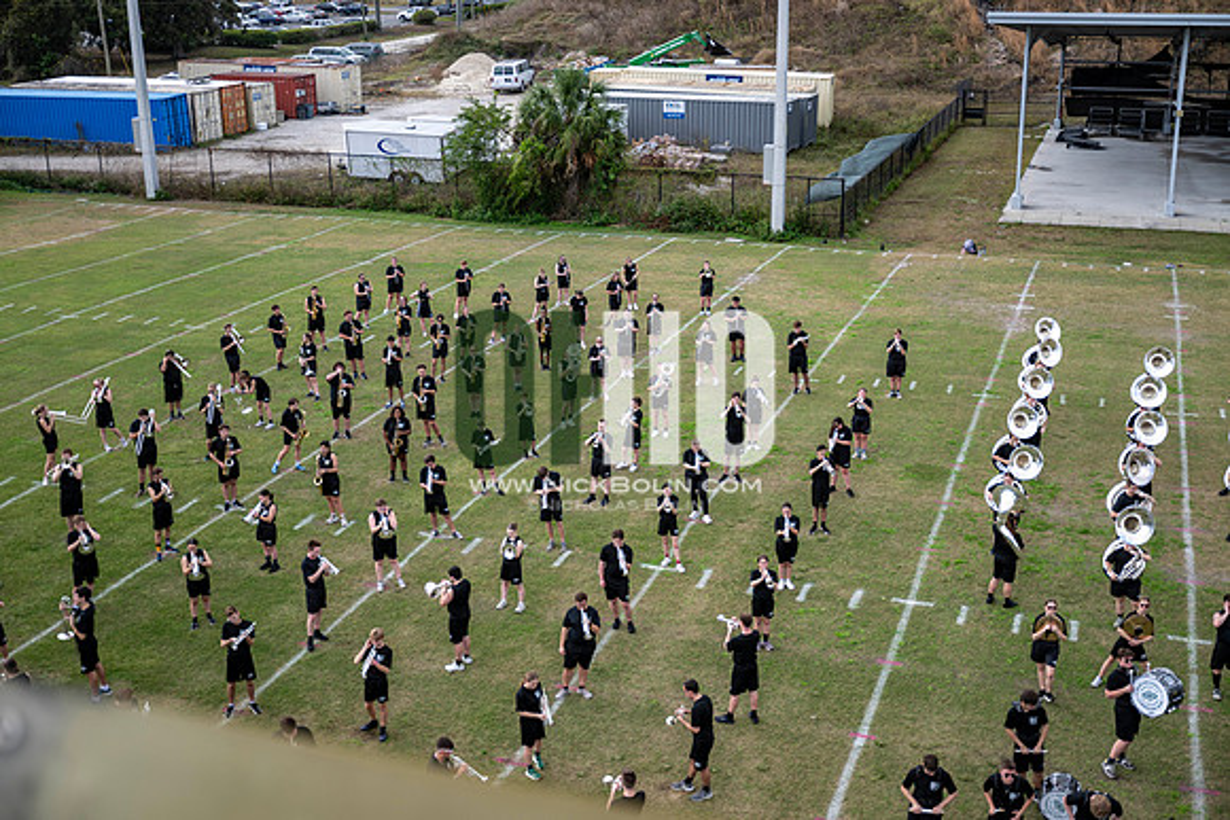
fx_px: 1435
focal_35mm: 42
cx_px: 615
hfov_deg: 46.4
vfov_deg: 31.9
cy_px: 410
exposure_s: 1/1250
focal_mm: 42
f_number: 2.8
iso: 100
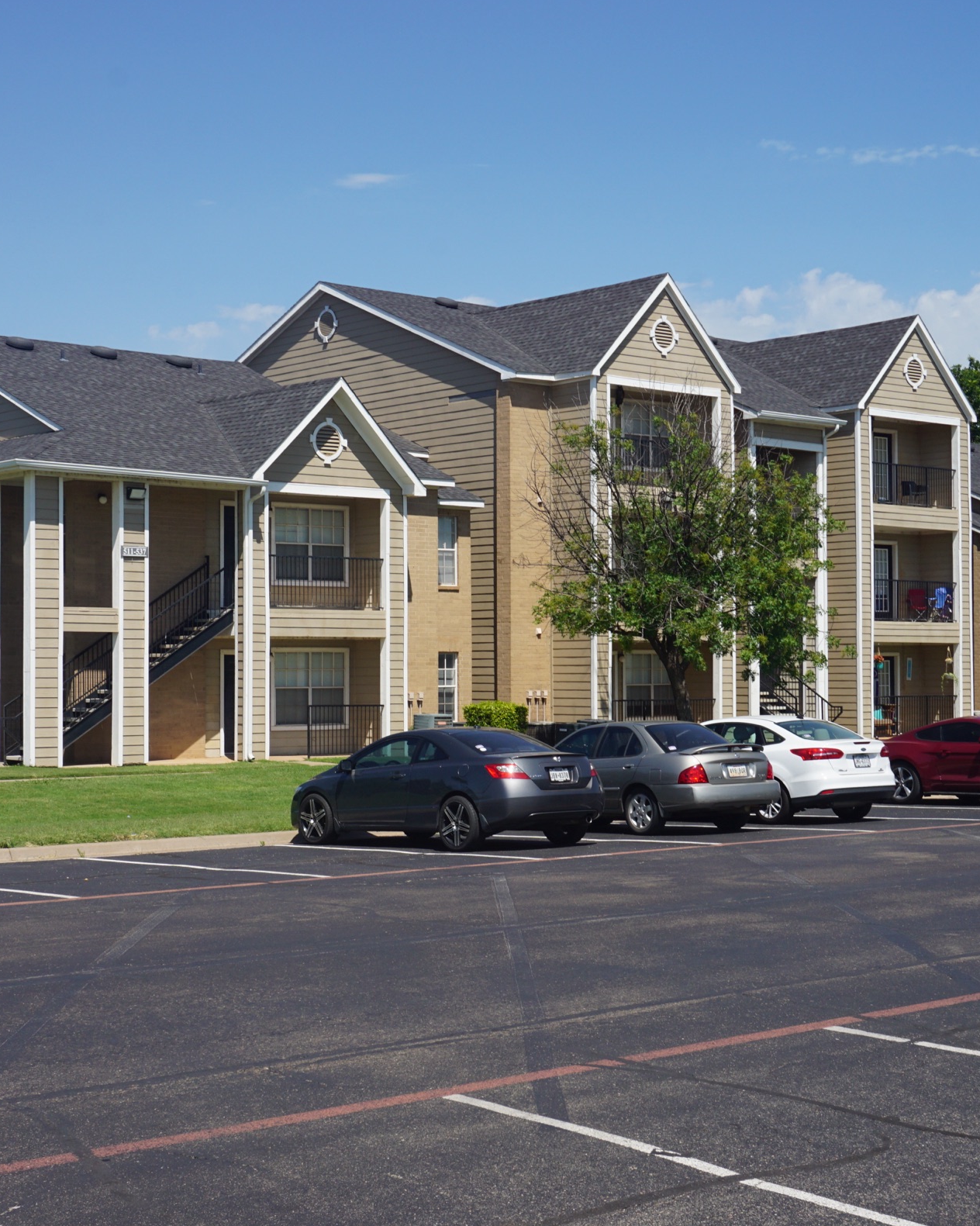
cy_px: 618
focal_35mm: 58
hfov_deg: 26.3
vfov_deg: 32.6
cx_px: 450
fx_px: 2093
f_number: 11
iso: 100
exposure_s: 1/160
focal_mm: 27
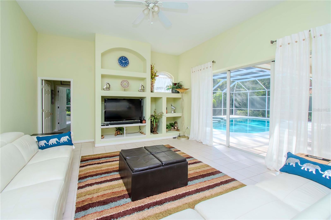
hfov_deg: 100.4
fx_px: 138
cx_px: 166
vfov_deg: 77.3
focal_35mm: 15
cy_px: 110
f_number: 9
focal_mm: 10
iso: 800
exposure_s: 1/160
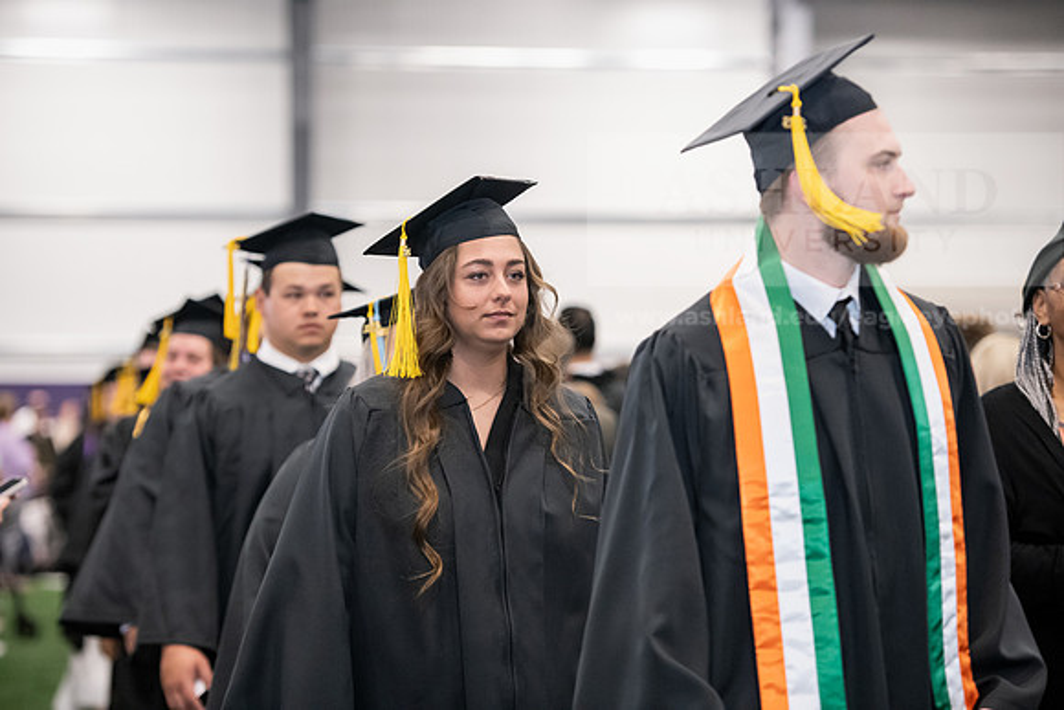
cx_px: 532
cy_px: 355
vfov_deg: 11.4
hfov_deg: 17.1
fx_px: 3547
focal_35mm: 120
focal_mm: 120
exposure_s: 1/200
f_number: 3.2
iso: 3200
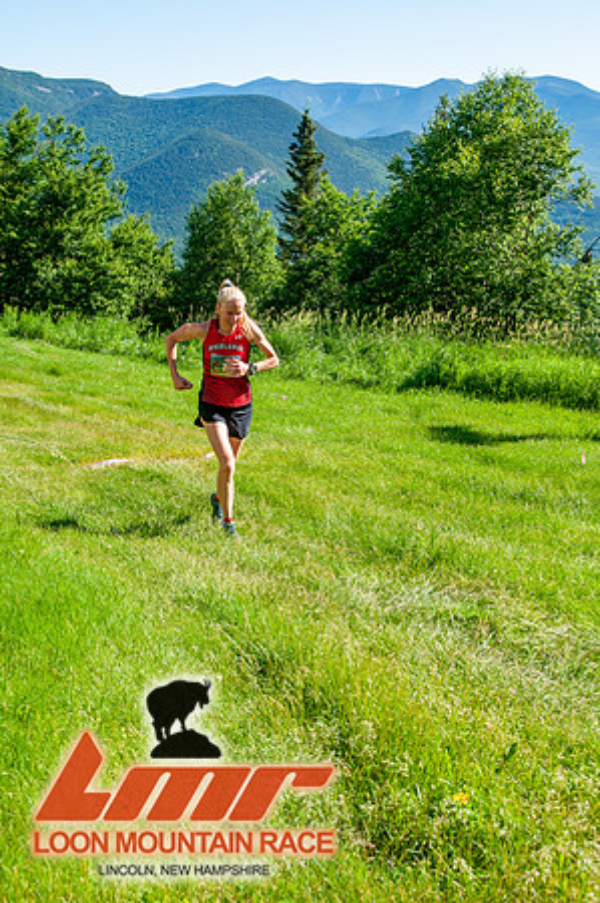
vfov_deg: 38.9
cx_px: 300
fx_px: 1278
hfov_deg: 26.4
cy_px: 452
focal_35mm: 51
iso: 200
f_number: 8
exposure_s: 1/400
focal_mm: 34
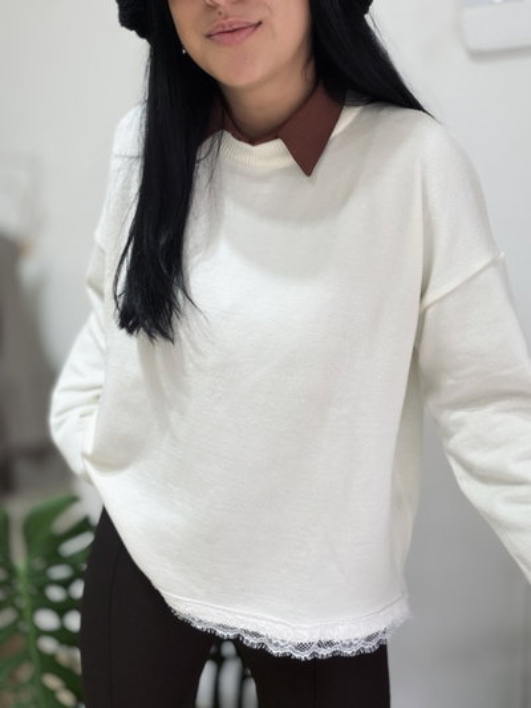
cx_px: 266
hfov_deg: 46.8
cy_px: 354
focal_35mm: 30
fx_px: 613
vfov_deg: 60.0
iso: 50
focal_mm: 2.71
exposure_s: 1/100
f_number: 1.9
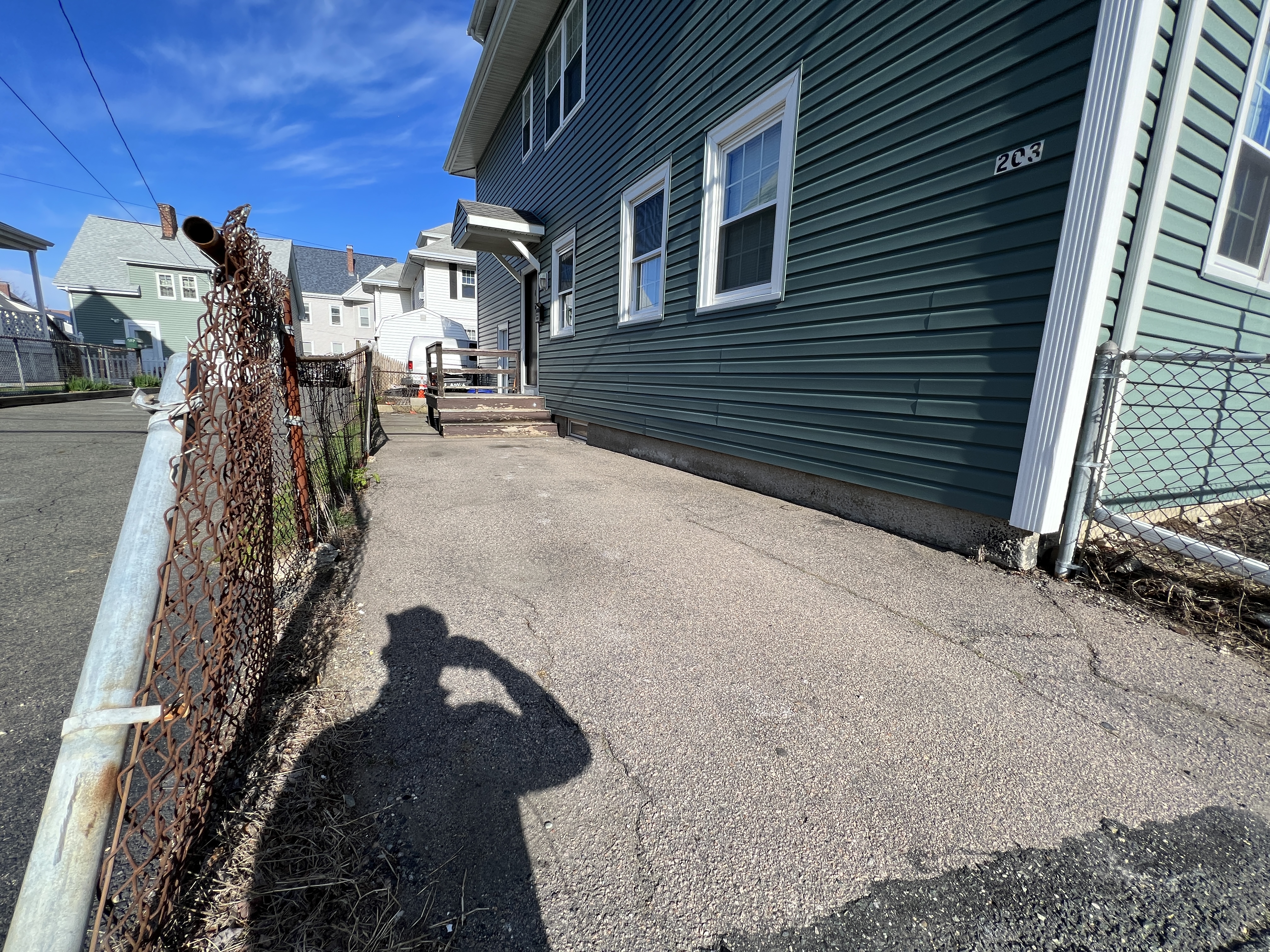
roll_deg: -2.5
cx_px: 635
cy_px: 476
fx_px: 477
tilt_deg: -11.6
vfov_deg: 89.9
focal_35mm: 13
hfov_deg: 106.2
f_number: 1.8
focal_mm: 1.57
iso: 32
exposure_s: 1/1167
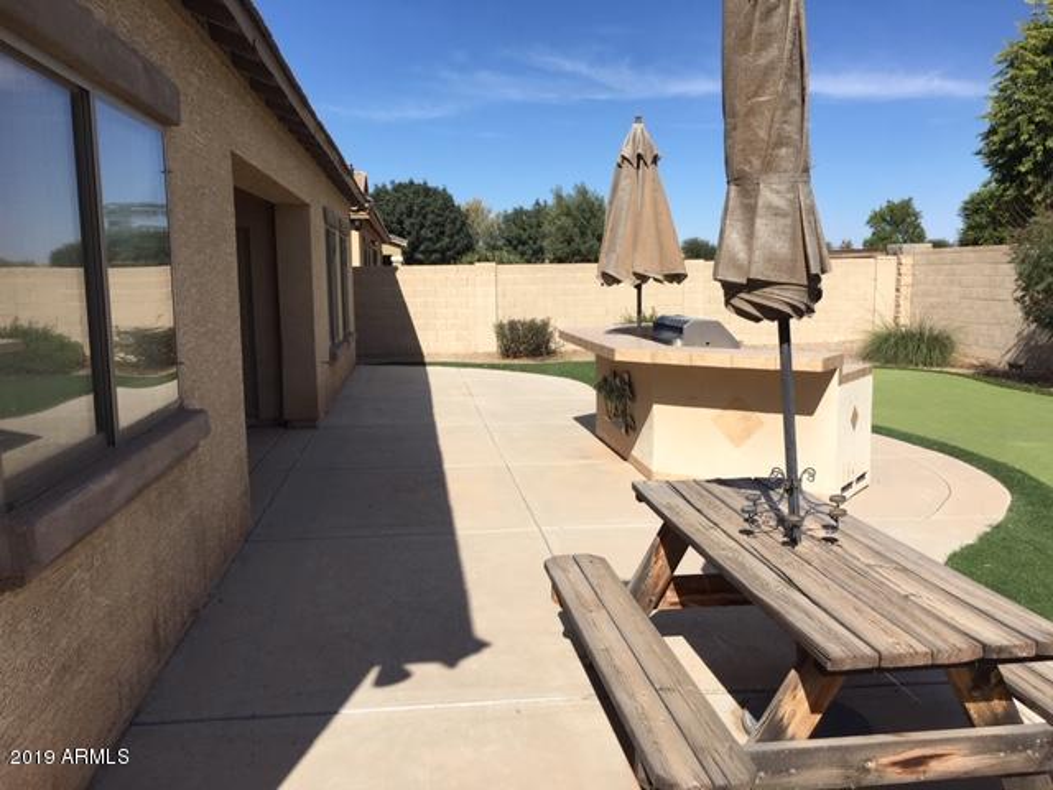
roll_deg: -0.5
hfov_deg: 61.7
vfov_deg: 48.2
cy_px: 395
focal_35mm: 29
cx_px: 526
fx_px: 882
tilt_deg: -6.8
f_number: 2.2
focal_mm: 4.15
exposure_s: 1/2198
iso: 25
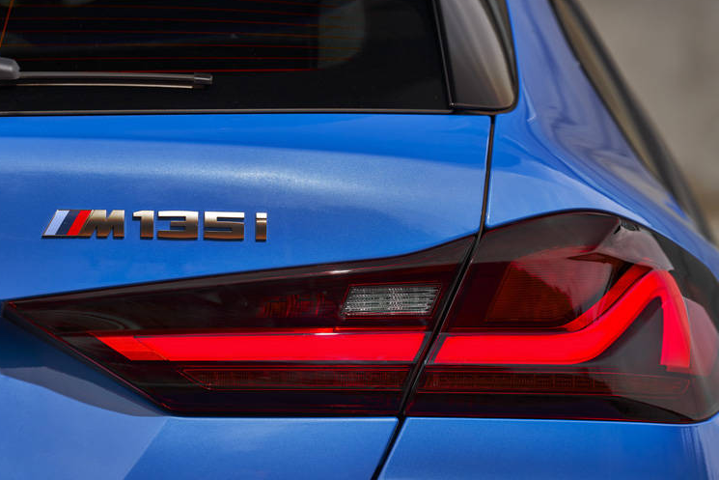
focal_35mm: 195
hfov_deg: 10.5
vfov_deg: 7.0
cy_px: 244
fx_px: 3895
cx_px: 365
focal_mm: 171
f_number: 5
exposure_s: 1/250
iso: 100
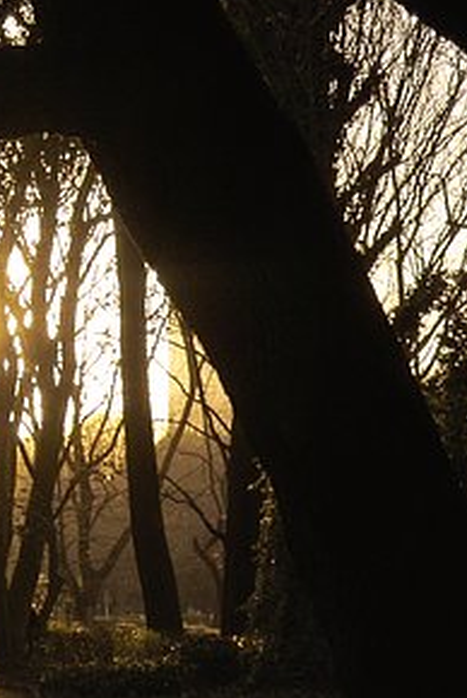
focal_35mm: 120
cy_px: 898
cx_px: 95
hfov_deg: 11.4
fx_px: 2329
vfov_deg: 16.2
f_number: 10
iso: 200
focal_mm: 20
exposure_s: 1/100
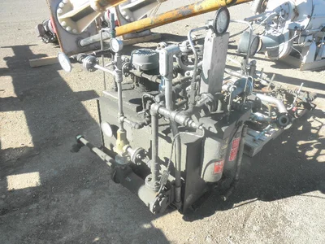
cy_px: 122
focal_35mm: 28
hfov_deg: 63.4
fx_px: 263
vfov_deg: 49.7
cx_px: 162
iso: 64
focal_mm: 5
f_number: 3
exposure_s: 1/320
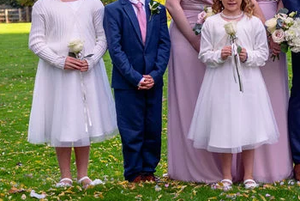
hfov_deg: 16.8
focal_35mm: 117
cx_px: 355
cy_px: 47
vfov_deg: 11.7
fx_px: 976
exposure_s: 1/250
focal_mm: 40
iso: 100
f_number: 2.8
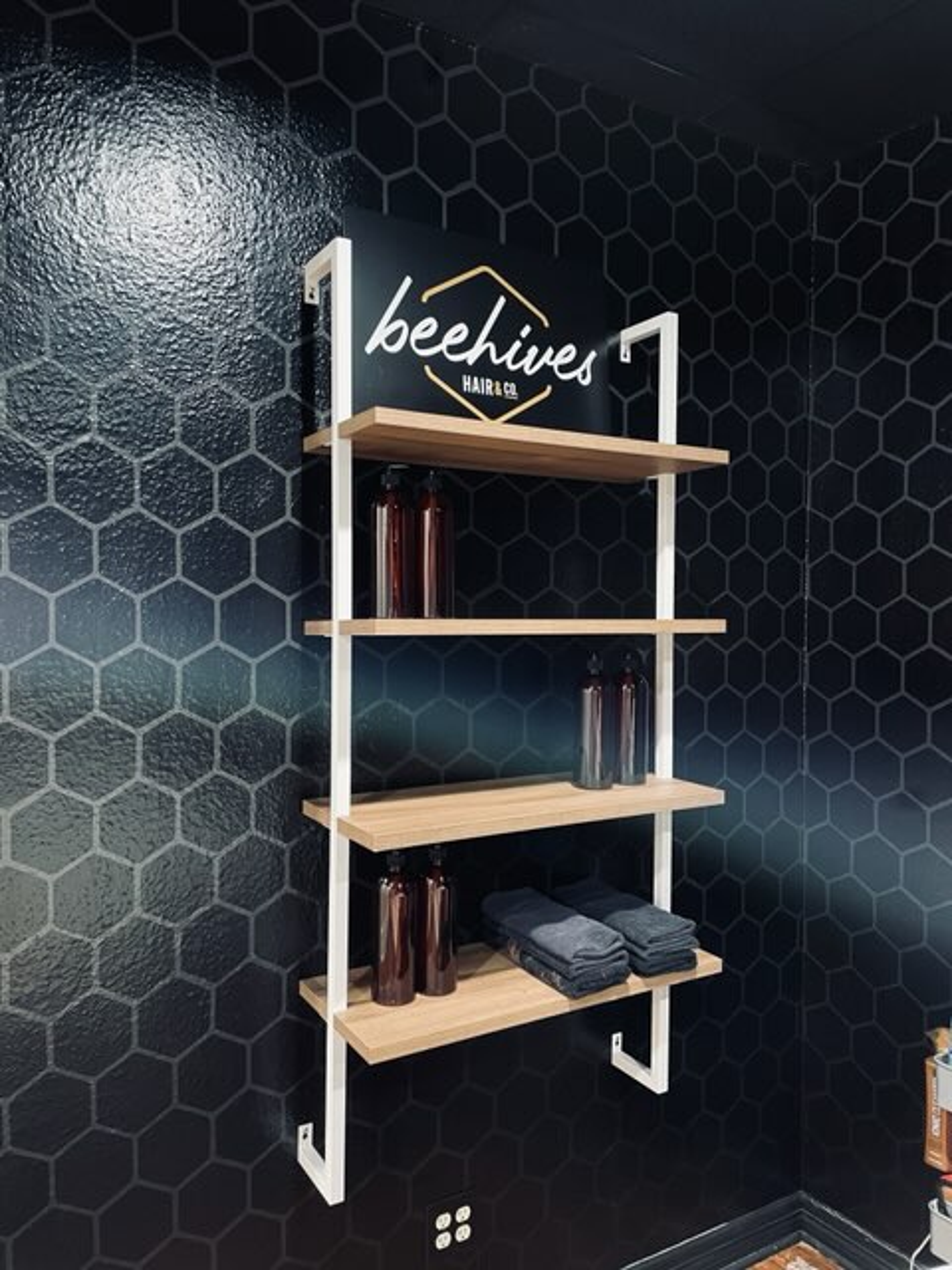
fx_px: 953
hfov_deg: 53.1
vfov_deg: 67.3
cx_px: 476
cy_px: 635
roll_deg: +0.1
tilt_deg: -0.9
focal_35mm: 26
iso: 640
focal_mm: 4.2
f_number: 1.6
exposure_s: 1/30
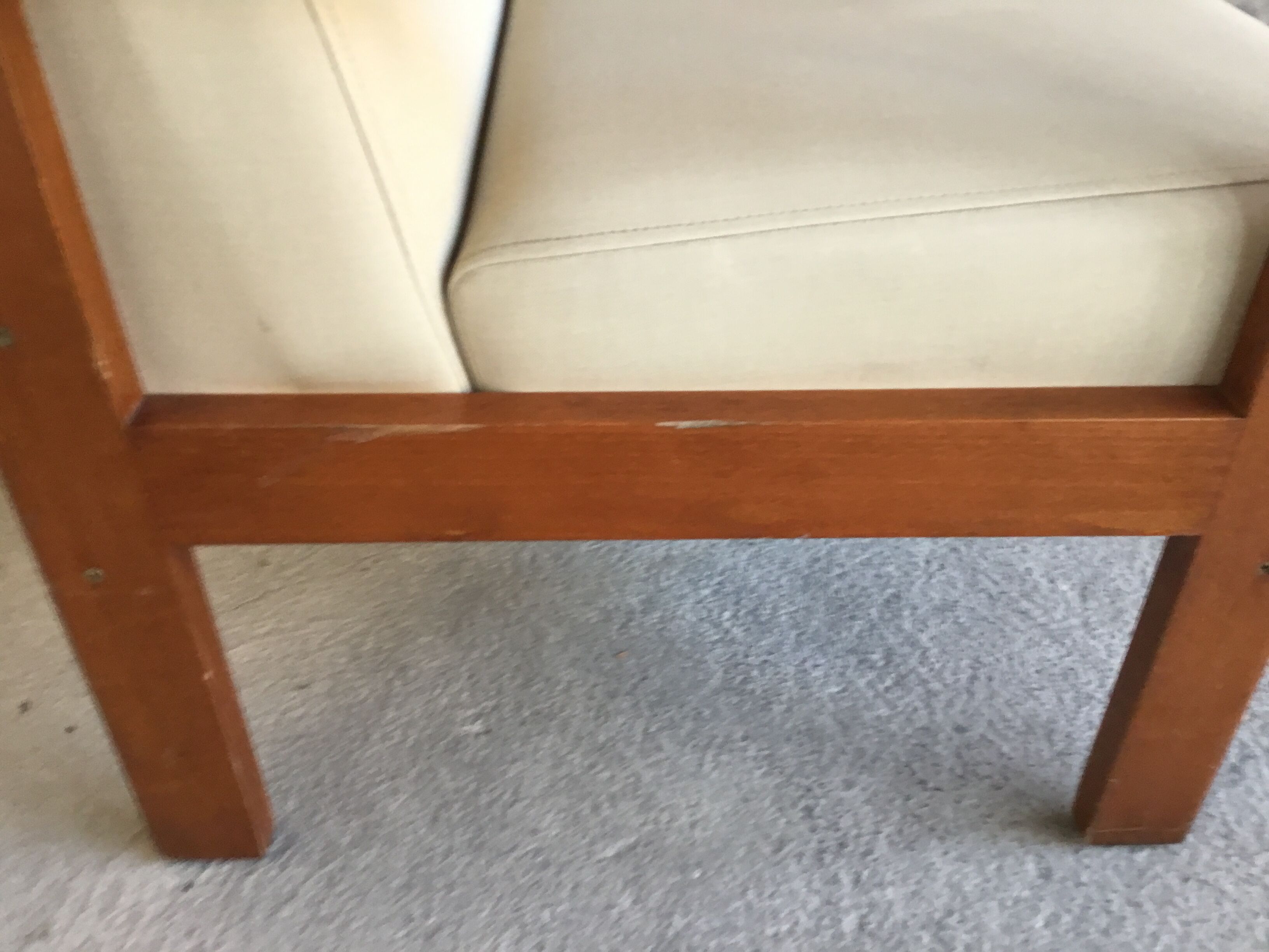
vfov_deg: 45.4
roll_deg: -0.1
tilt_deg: -36.8
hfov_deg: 58.4
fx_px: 1136
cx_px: 634
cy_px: 476
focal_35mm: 31
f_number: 2.4
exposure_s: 1/33
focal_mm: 3.3
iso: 100
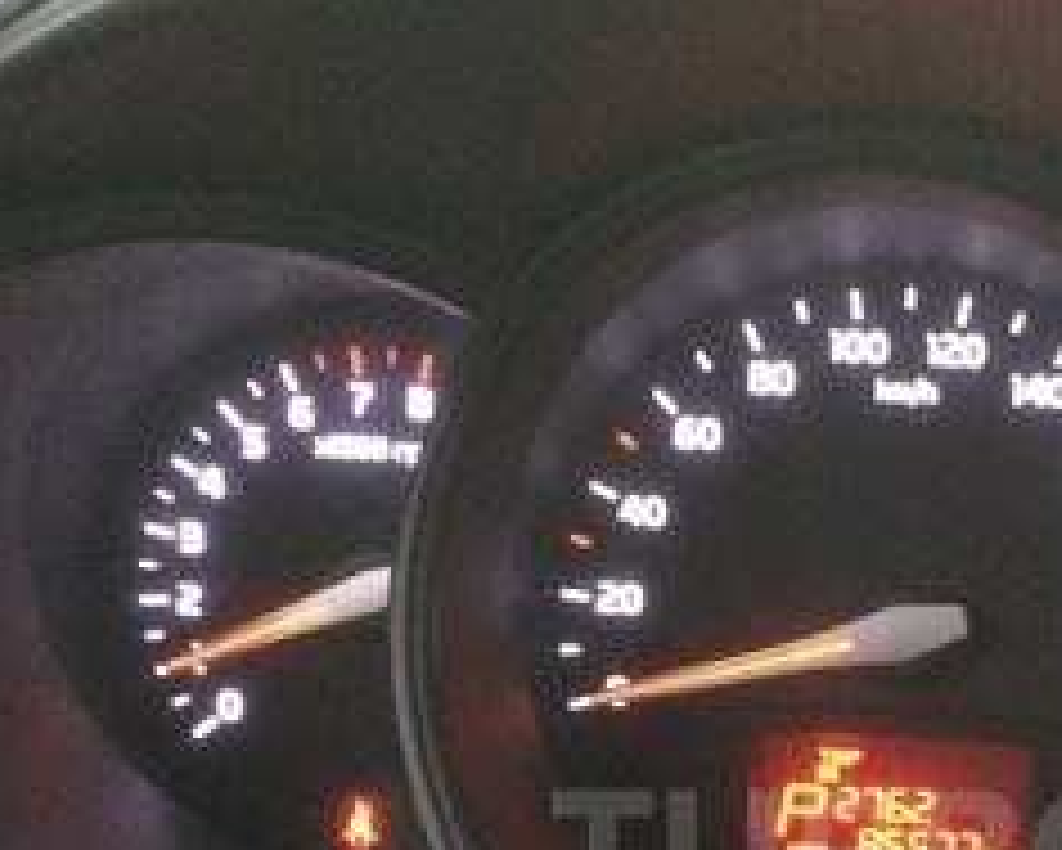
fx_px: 2484
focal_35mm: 79
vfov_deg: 18.9
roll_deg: -3.5
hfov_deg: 23.3
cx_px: 1012
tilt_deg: -27.0
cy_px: 857
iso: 320
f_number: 2.2
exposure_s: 1/20
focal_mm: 4.15
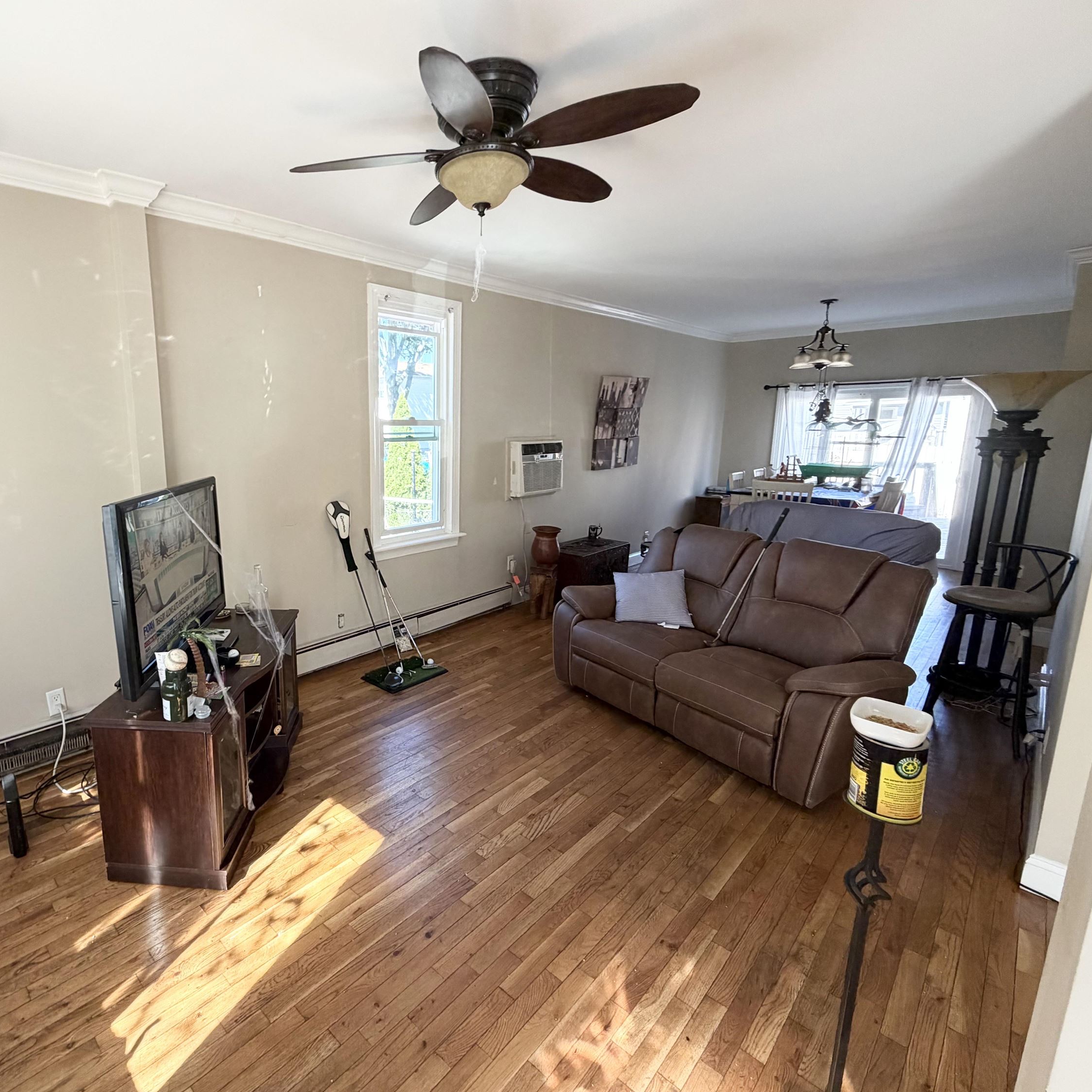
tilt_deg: -10.7
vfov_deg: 84.0
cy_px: 539
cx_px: 381
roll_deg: +1.4
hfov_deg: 81.7
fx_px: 607
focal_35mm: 17
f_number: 2.2
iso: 250
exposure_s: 1/121
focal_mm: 2.22
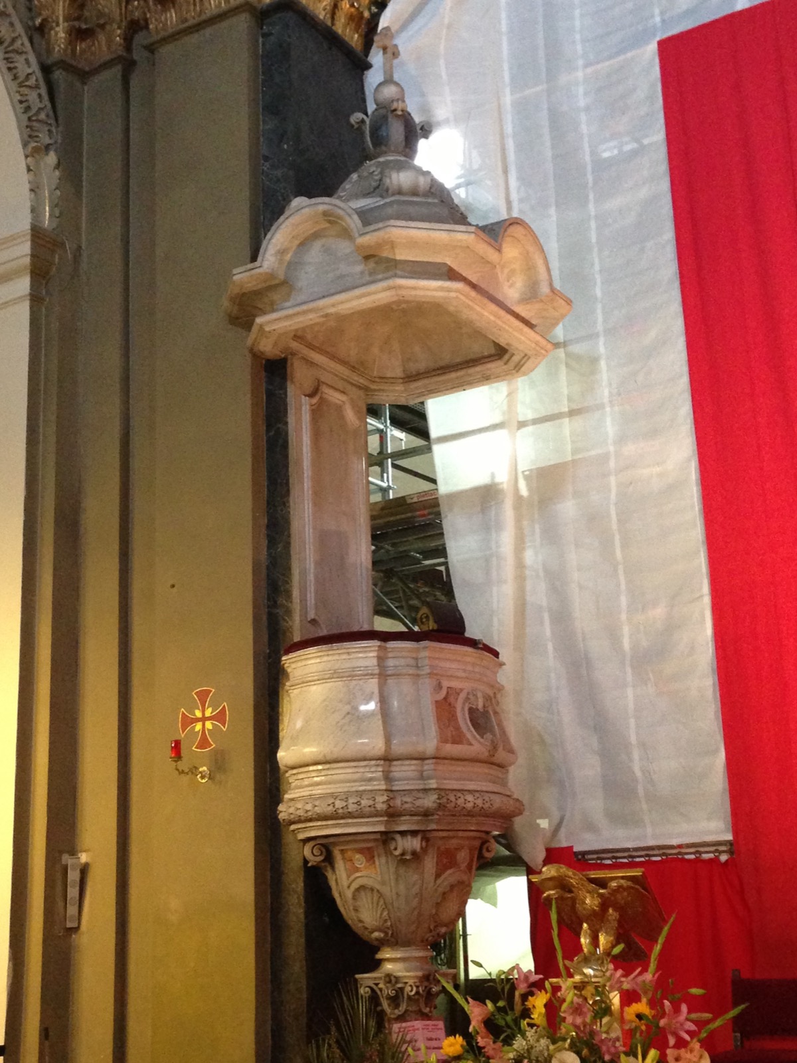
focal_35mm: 33
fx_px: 1013
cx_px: 398
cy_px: 532
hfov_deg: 42.9
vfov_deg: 55.4
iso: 320
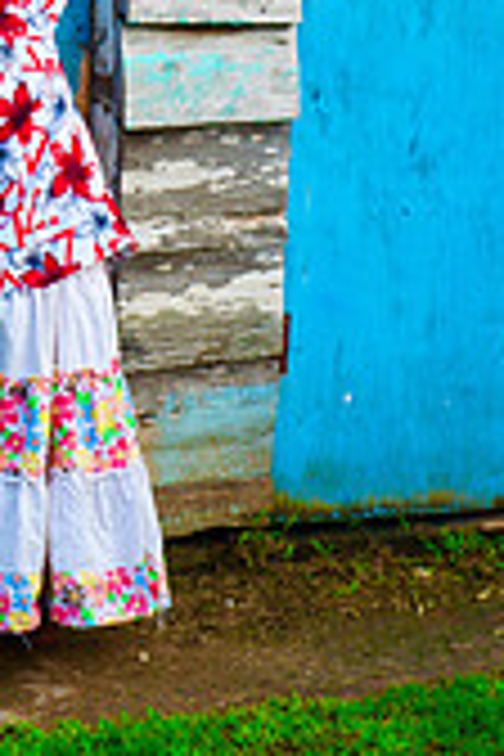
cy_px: -135
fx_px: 4627
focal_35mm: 220
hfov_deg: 6.2
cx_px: -74
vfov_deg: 9.2
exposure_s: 1/160
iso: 200
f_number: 7.1
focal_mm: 55
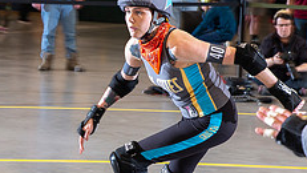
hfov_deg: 13.5
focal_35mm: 158
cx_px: 51
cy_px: 120
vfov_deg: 7.7
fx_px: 1286
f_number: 5.6
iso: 640
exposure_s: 1/160
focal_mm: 60
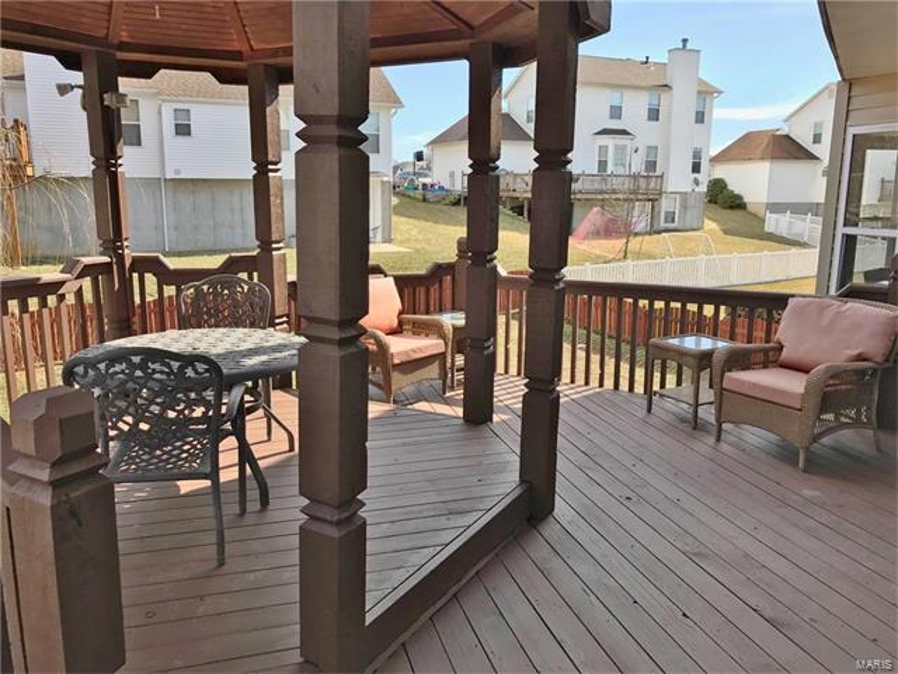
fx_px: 726
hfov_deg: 63.4
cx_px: 449
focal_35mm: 28
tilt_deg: -11.1
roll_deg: -0.4
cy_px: 337
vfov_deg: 49.7
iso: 20
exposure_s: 1/921
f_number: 1.8
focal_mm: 3.99
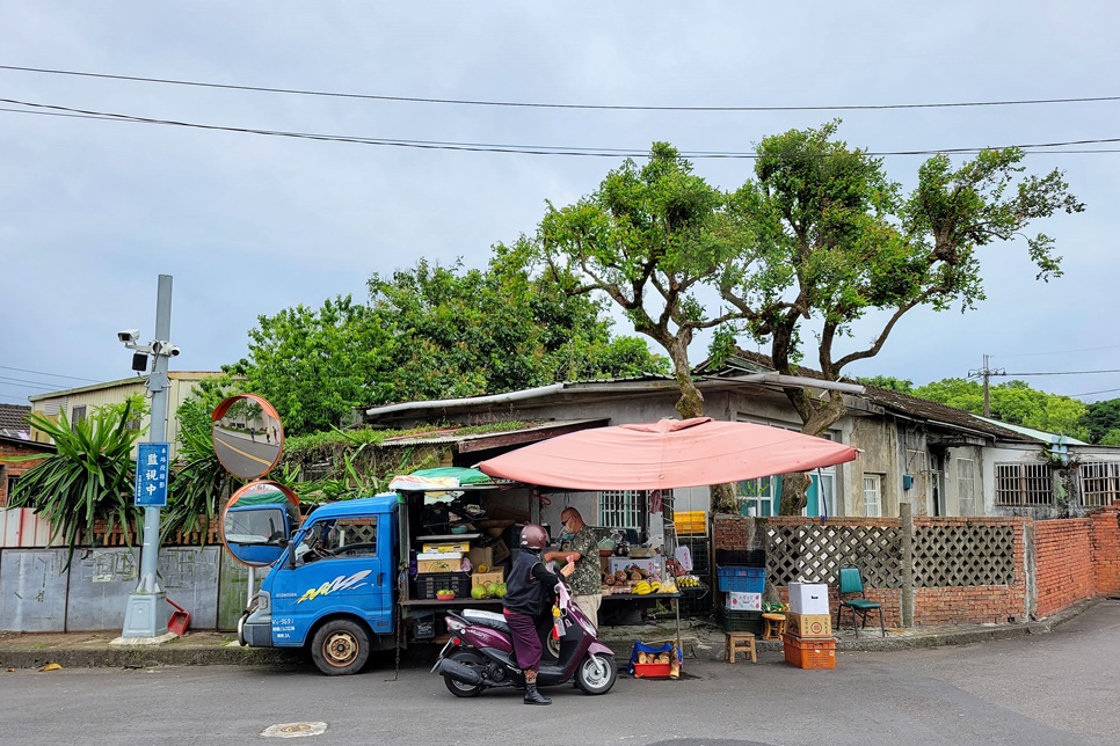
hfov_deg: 65.5
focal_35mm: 28
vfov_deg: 46.3
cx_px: 562
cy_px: 429
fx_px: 871
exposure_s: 1/978
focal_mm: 5.4
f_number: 1.8
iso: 40
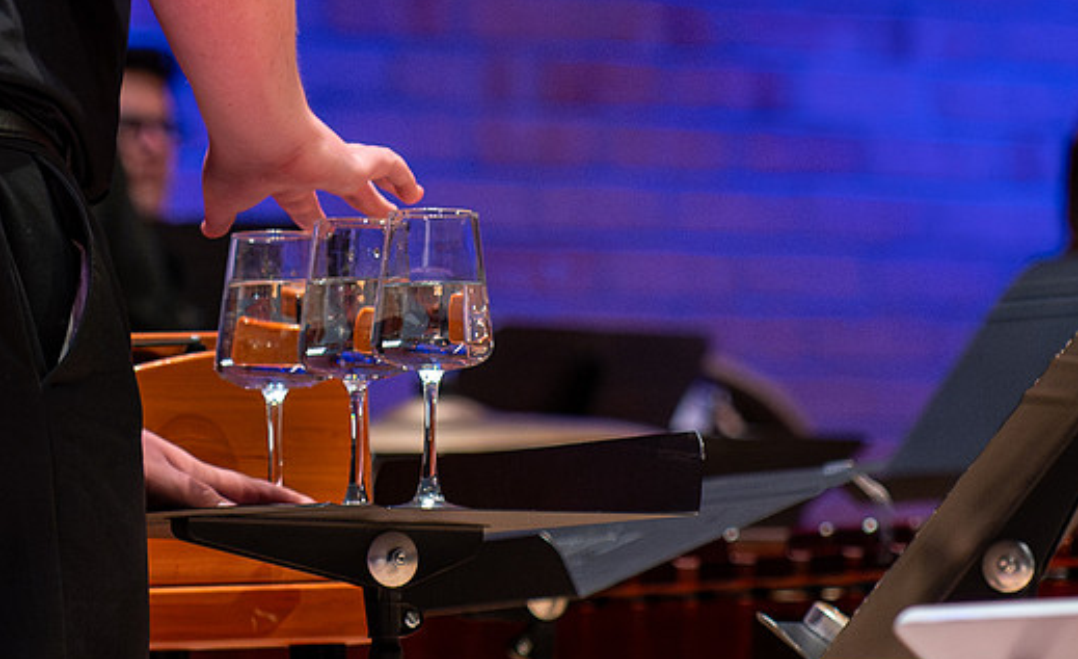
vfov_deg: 3.3
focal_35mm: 388
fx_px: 11327
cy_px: -223
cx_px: 135
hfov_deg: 5.4
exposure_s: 1/320
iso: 1600
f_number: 2.8
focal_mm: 102
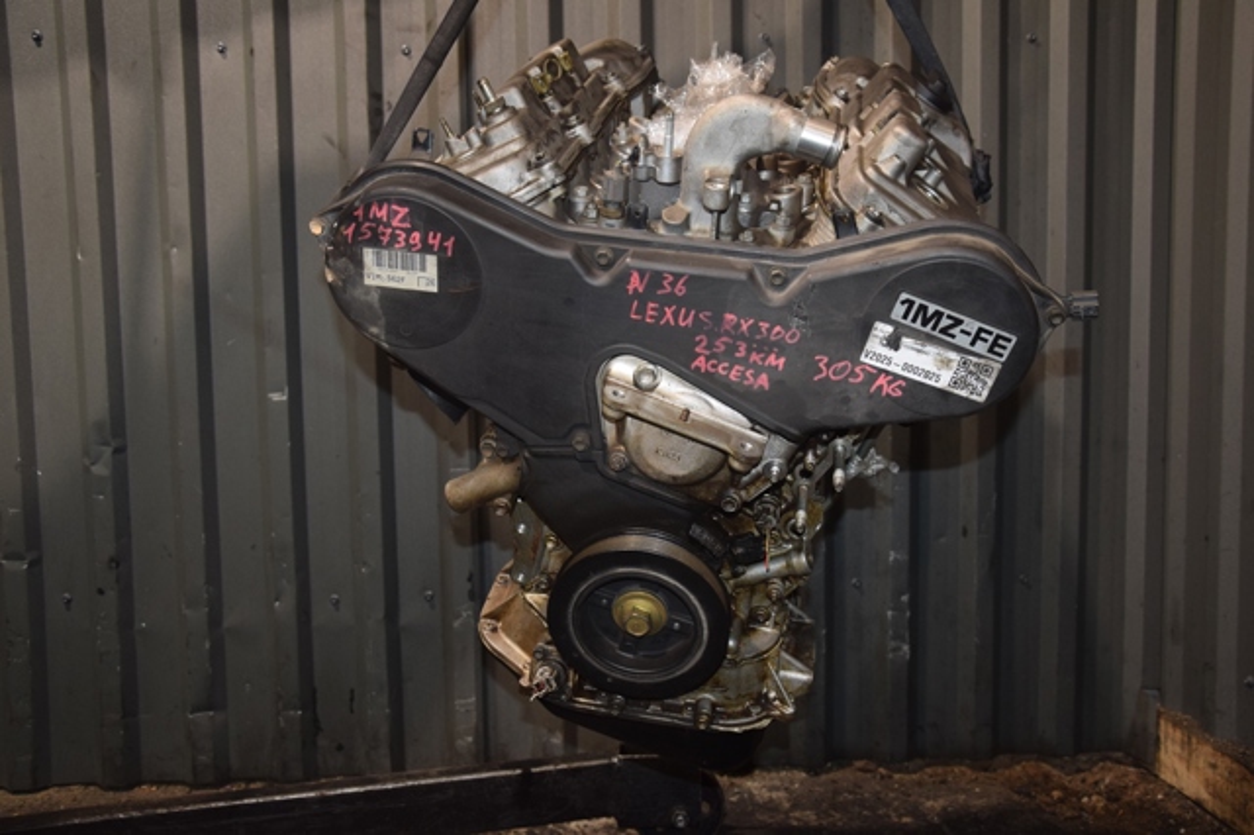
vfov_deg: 36.8
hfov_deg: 53.2
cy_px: 418
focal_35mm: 36
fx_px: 1253
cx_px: 627
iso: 800
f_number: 5
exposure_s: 1/60
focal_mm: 24
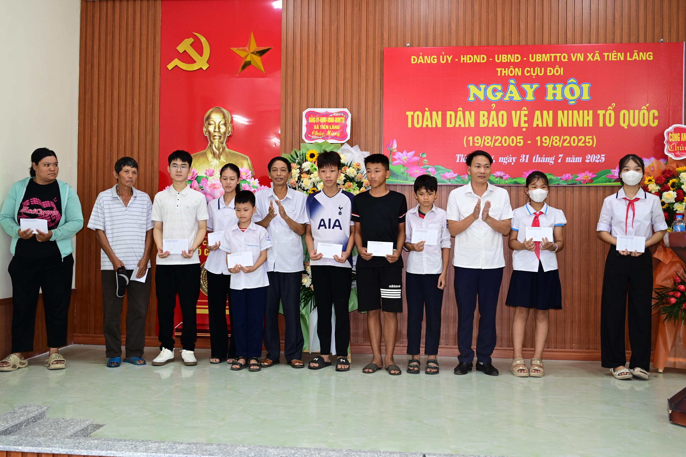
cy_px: 228
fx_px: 705
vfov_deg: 35.9
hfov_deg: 51.9
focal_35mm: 37
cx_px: 343
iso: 1000
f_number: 4
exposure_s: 1/100
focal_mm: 37
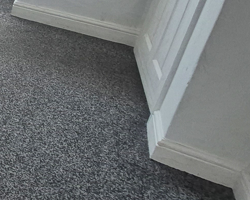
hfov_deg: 20.8
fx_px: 385
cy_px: -43
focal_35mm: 52
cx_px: -223
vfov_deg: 25.9
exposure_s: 1/100
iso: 80
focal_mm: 1.74
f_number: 2.2
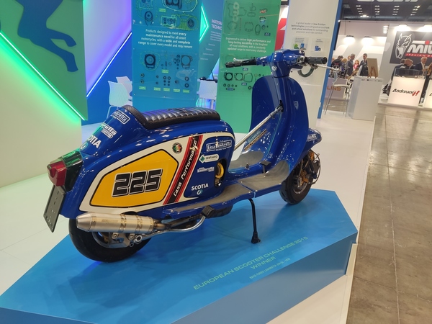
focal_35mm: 25
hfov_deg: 69.4
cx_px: 216
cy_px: 162
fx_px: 312
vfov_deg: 54.9
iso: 62
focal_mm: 4.71
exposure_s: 1/100
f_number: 1.79
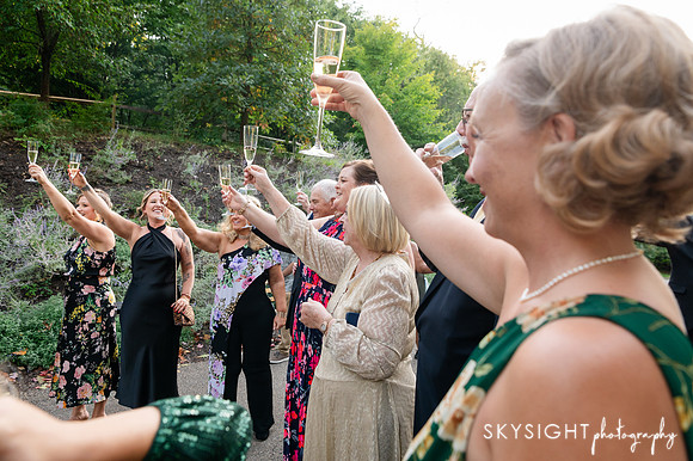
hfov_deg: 71.0
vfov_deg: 50.8
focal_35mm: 25
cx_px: 346
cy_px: 230
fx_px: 486
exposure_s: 1/400
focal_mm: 24
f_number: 5.6
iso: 1600
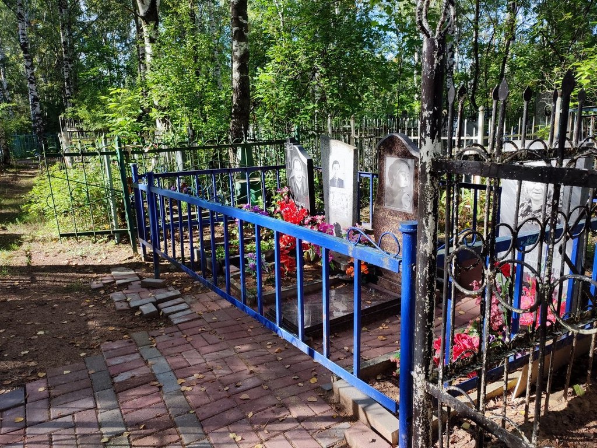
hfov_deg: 69.4
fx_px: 431
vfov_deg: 54.9
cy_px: 224
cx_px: 298
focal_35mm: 25
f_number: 1.9
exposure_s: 1/136
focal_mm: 6.04
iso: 50
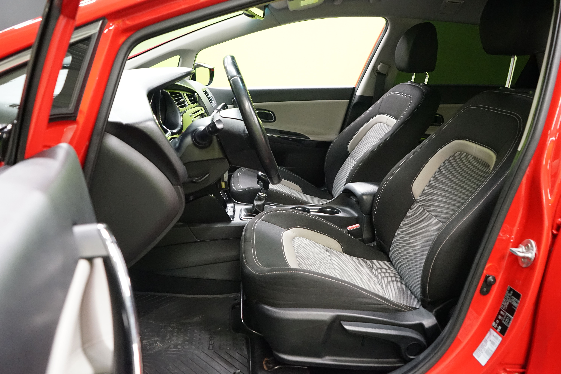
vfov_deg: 46.4
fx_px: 436
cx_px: 280
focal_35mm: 28
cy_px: 187
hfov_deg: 65.5
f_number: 5
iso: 5000
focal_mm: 28
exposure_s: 1/50
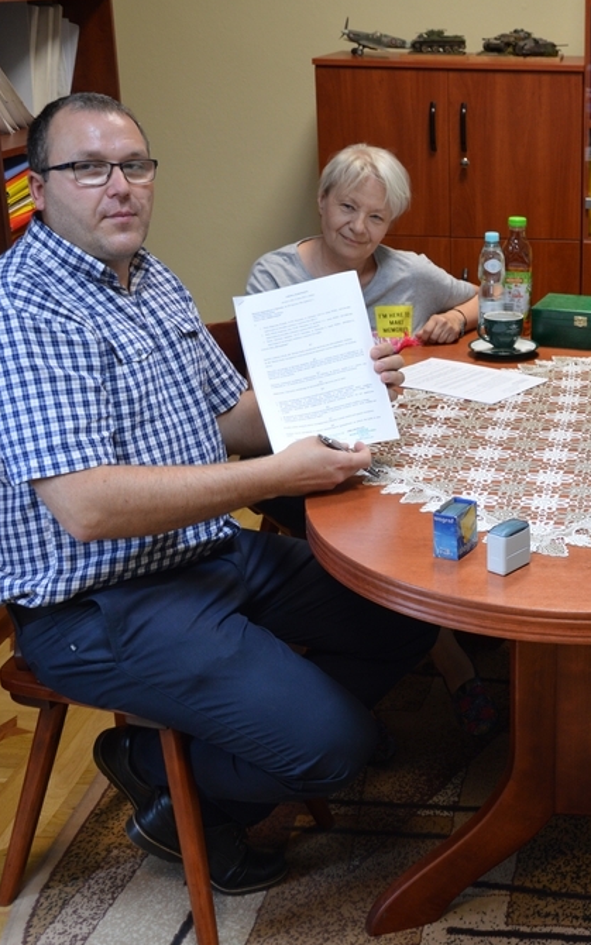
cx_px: 605
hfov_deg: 22.2
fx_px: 1443
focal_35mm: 56
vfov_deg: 36.3
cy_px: 468
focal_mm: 24
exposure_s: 1/20
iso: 400
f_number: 3.8
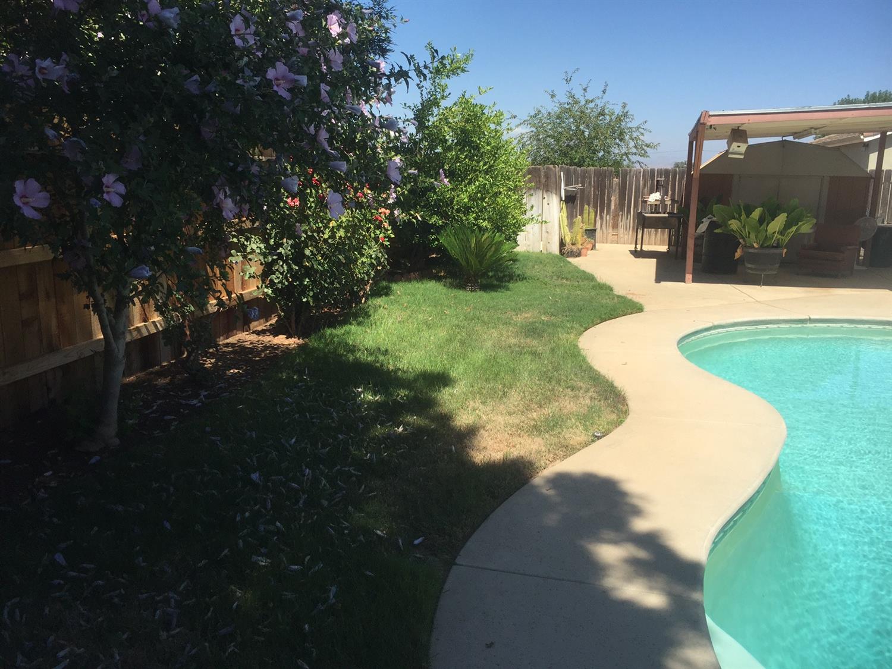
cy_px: 334
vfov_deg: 48.2
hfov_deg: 61.7
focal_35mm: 29
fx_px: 747
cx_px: 446
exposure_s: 1/1883
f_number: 2.2
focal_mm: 4.15
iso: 32
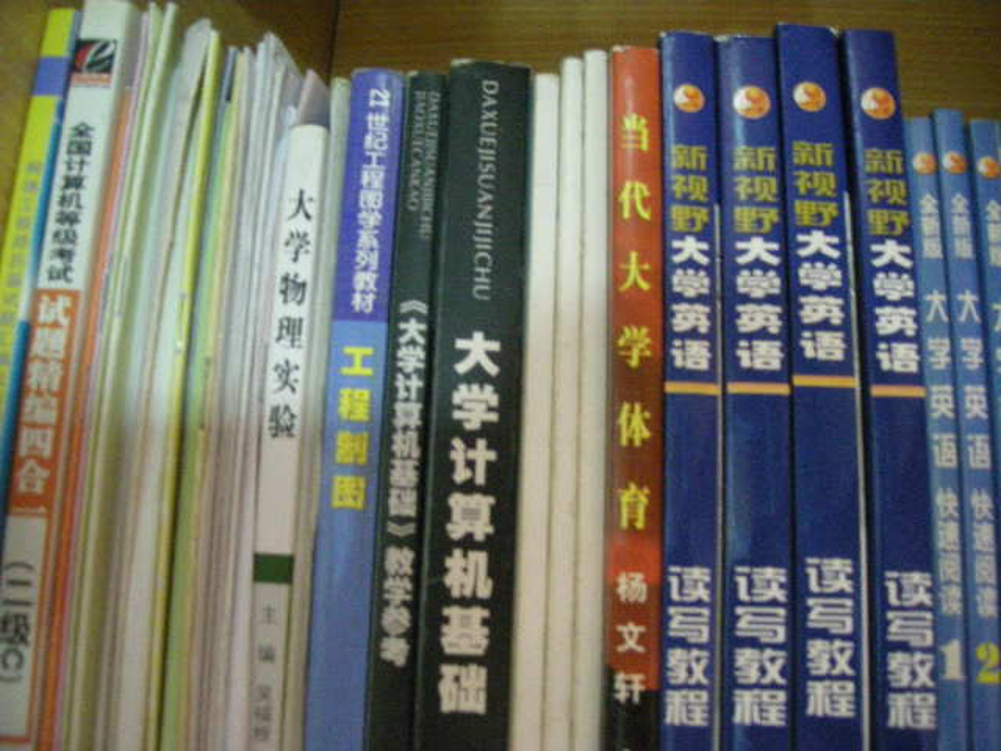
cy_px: 376
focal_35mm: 35
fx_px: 1012
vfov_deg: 40.7
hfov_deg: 52.6
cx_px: 500
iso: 622
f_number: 2.8
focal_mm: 5.7
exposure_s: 1/8
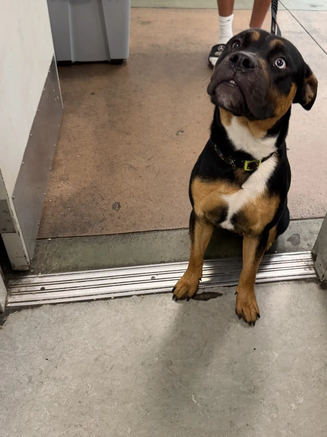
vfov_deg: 55.1
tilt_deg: -41.9
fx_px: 416
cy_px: 187
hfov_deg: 42.7
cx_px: 200
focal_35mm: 33
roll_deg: -4.7
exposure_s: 1/60
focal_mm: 6.76
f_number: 1.78
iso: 250
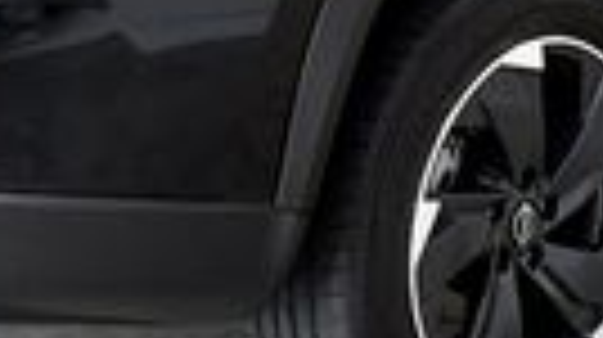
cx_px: 441
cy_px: -327
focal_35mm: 180
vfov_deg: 6.5
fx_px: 2875
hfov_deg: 11.9
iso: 1250
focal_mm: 24
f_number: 4
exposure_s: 1/800
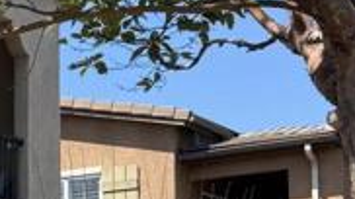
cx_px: -285
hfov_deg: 13.2
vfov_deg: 8.0
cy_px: 338
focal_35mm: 147
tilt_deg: +1.1
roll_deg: +0.3
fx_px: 1383
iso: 80
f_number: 1.78
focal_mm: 6.76
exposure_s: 1/2252
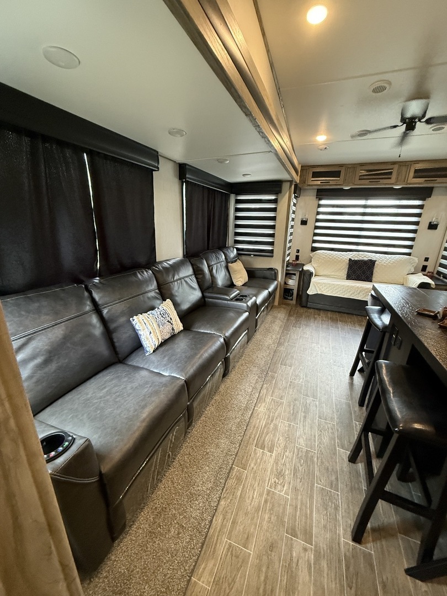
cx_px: 224
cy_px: 298
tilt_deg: -15.0
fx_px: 241
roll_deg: -2.6
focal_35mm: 14
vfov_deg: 102.1
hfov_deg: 85.7
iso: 500
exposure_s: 1/60
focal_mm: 2.22
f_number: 2.2
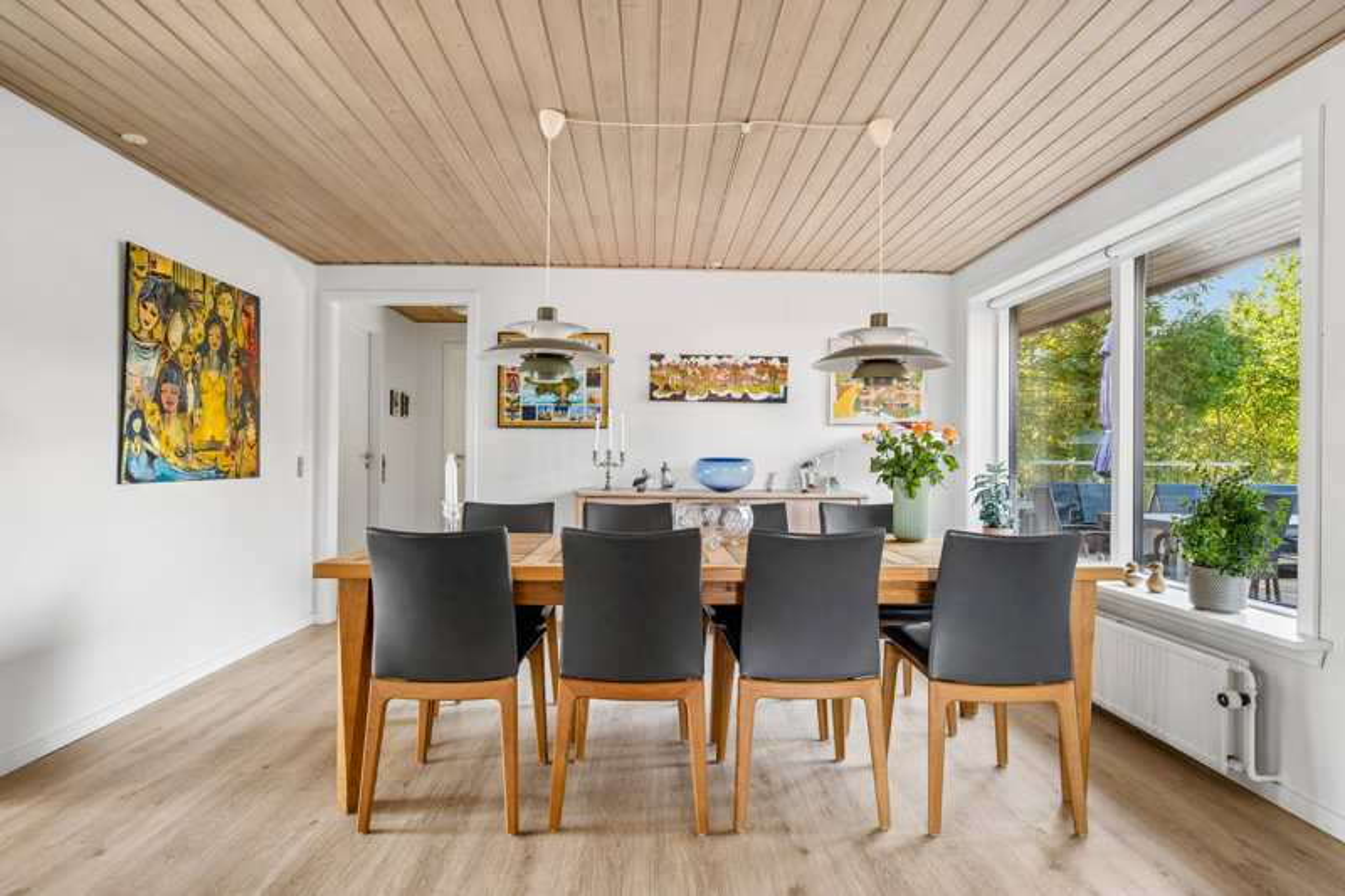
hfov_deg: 90.0
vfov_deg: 67.4
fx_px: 672
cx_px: 672
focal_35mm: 18
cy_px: 448
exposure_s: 1/10
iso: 400
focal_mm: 18
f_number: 5.6
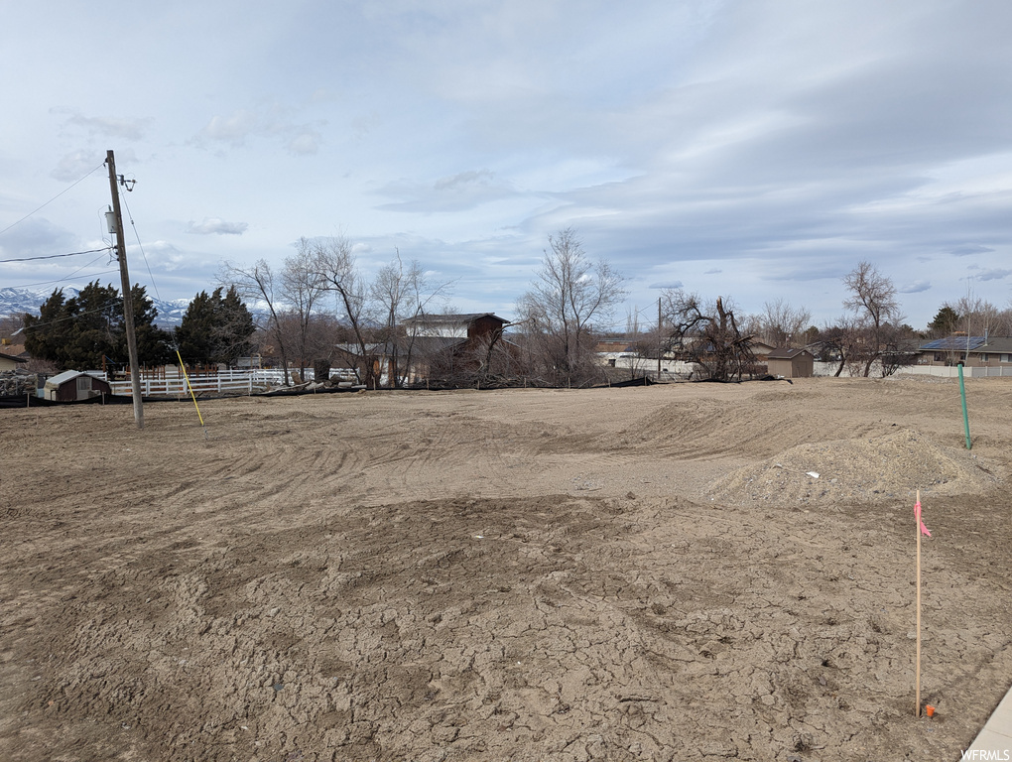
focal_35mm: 24
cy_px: 381
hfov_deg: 71.5
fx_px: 703
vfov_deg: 56.9
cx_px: 506
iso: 55
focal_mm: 6.81
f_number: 1.85
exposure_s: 1/2976
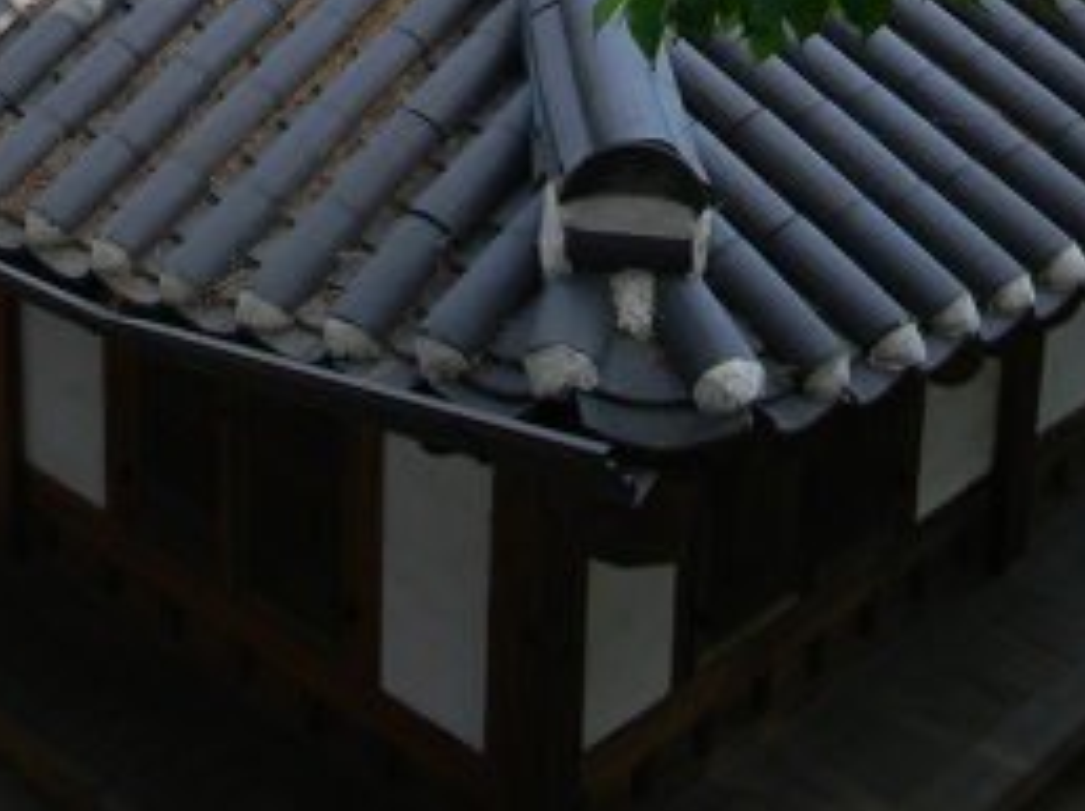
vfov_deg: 18.2
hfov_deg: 24.8
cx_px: 84
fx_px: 2380
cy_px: -204
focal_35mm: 76
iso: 80
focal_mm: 5
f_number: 3.5
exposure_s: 1/188
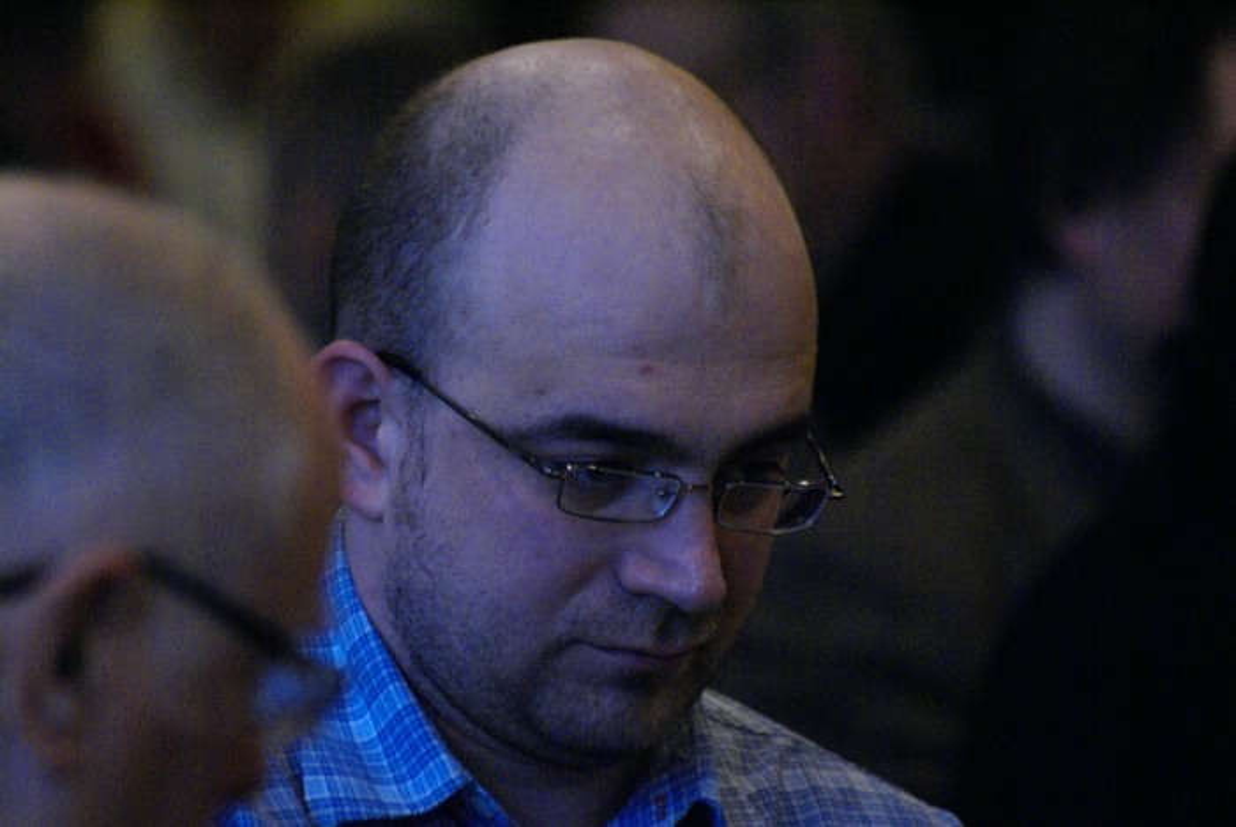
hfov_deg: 4.6
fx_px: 15462
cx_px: 618
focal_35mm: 450
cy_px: 414
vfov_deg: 3.1
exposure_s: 1/25
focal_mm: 300
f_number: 5.6
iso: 1600
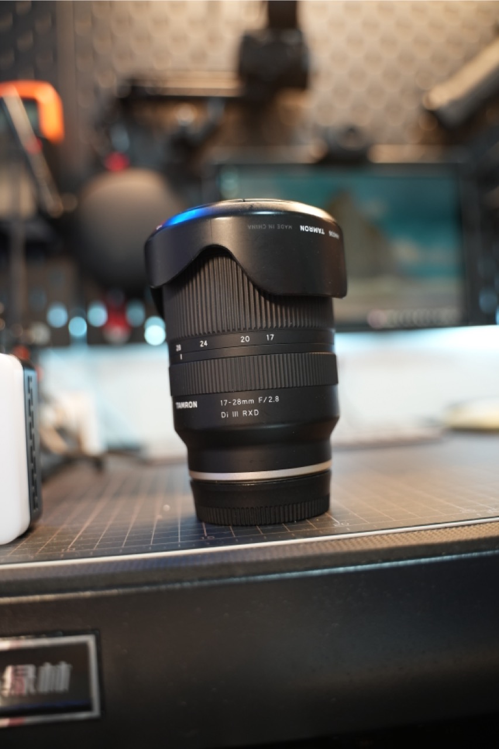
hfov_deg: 46.4
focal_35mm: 28
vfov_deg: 65.5
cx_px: 250
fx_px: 582
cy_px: 374
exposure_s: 1/30
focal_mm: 28
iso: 800
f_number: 2.8
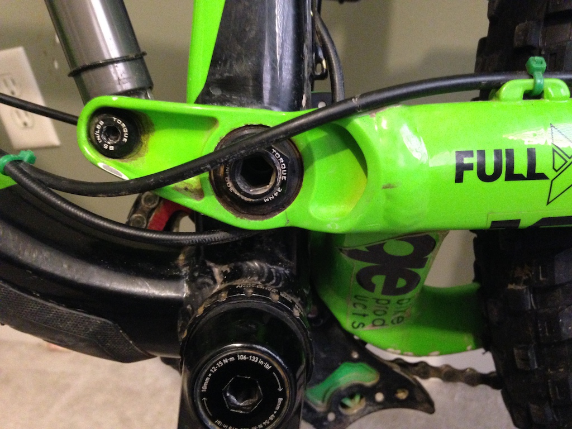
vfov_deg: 42.9
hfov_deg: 55.4
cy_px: 214
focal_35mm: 33
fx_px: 545
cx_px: 286
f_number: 2.4
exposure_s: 1/15
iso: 500
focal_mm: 4.12
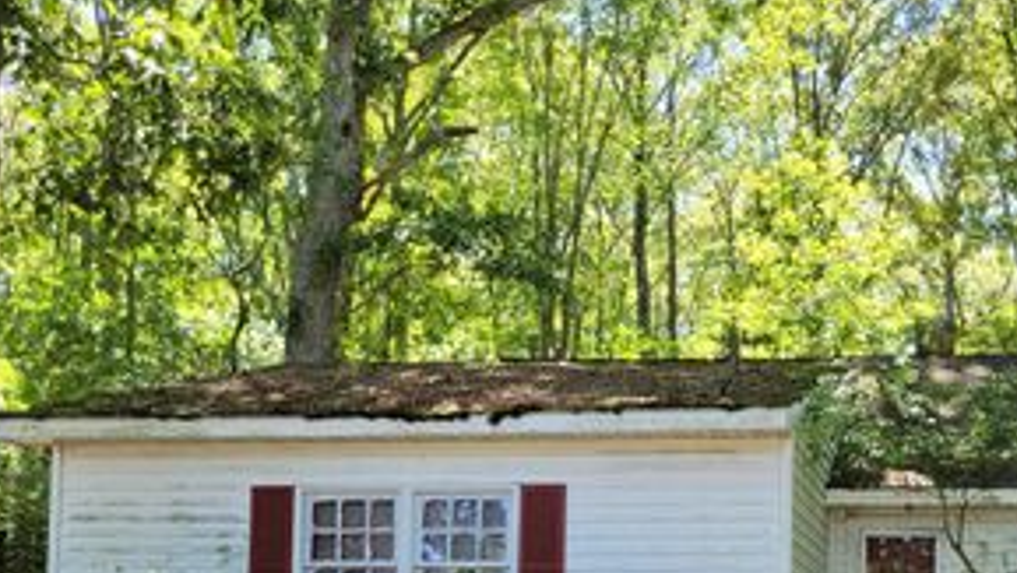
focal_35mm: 49
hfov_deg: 40.8
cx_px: 771
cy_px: 649
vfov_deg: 22.9
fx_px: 1322
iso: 40
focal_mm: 5.4
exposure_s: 1/142
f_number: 1.8
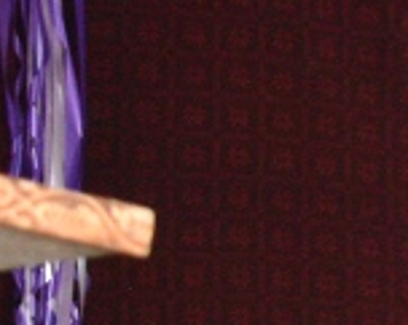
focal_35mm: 247
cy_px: 385
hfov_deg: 6.8
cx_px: 1342
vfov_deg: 6.2
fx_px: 2977
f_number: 4
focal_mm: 26
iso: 3200
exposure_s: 1/60
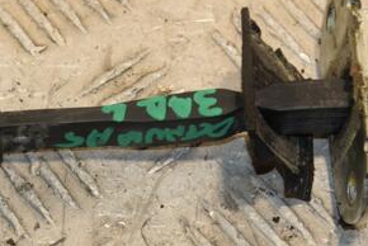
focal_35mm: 248
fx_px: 2538
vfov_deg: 5.6
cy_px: 117
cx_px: 157
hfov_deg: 8.3
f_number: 9
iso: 800
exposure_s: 1/200
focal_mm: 80
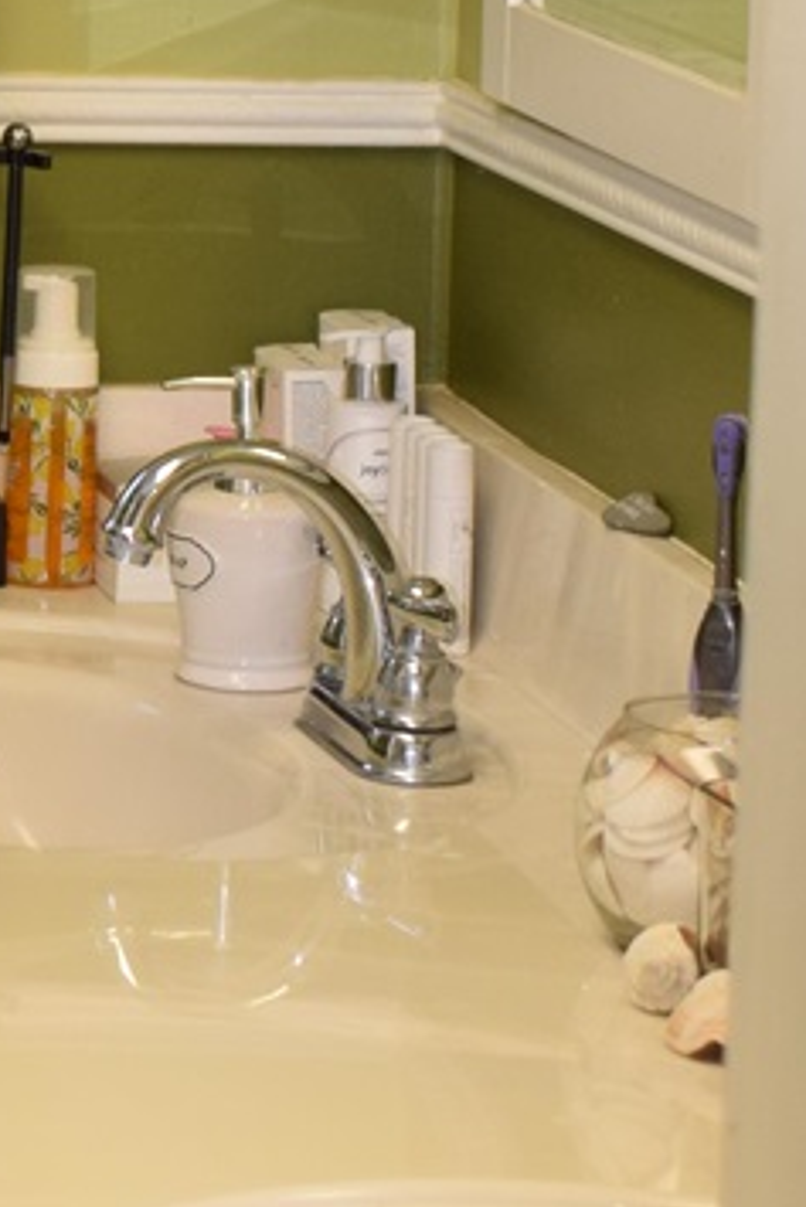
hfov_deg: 7.0
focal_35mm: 188
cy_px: 201
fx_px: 6312
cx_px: -864
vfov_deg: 10.9
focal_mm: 29
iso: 400
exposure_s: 1/125
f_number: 5.6
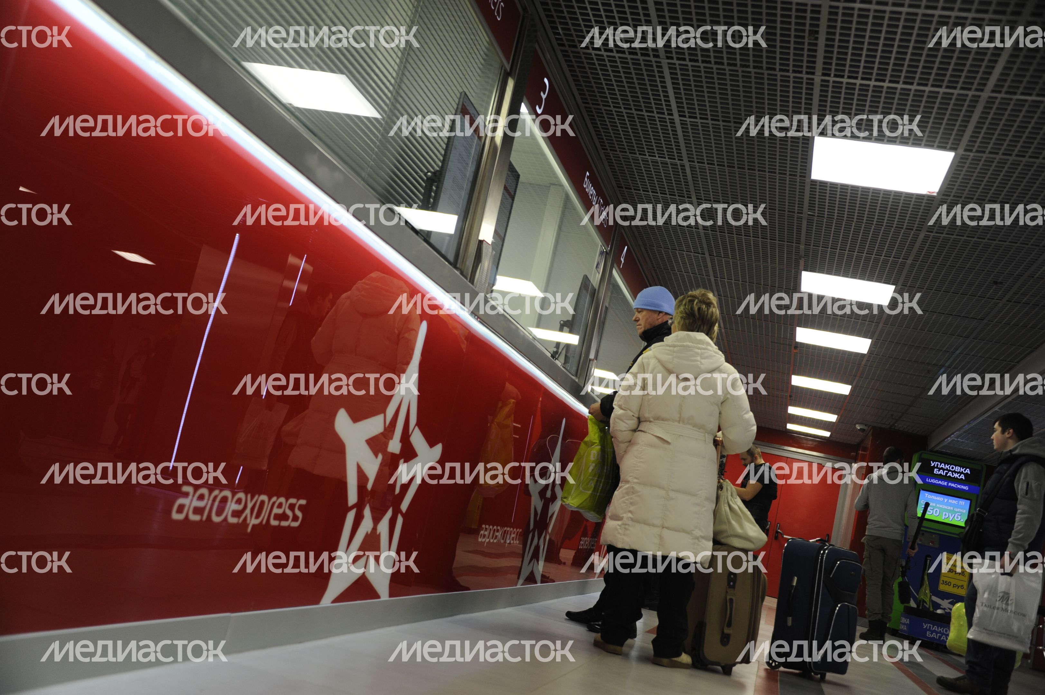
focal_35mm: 40
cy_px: 348
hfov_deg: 48.5
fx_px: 1160
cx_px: 522
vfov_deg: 33.4
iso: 640
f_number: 4
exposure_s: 1/100
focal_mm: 40
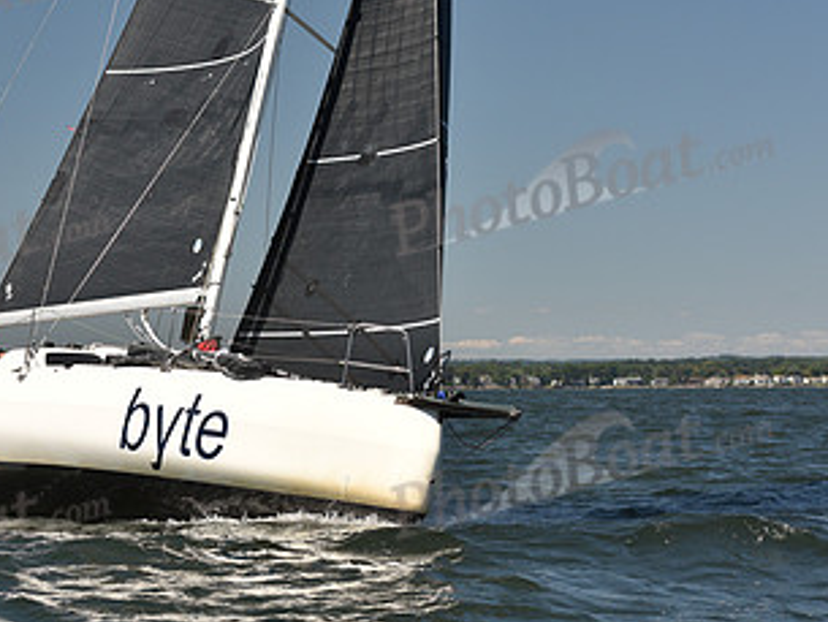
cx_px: 252
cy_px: 365
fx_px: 3063
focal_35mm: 128
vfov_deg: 11.6
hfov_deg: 15.4
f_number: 4
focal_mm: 70
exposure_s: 1/1250
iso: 250
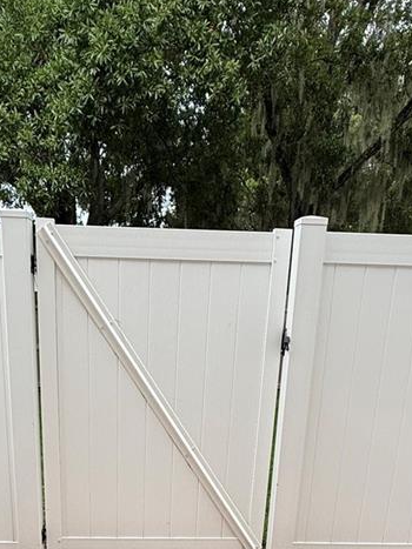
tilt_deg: -18.4
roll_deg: -2.6
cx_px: 166
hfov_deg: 39.5
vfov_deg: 46.4
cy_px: 493
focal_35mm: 36
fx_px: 572
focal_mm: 2.22
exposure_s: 1/374
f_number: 2.2
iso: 50
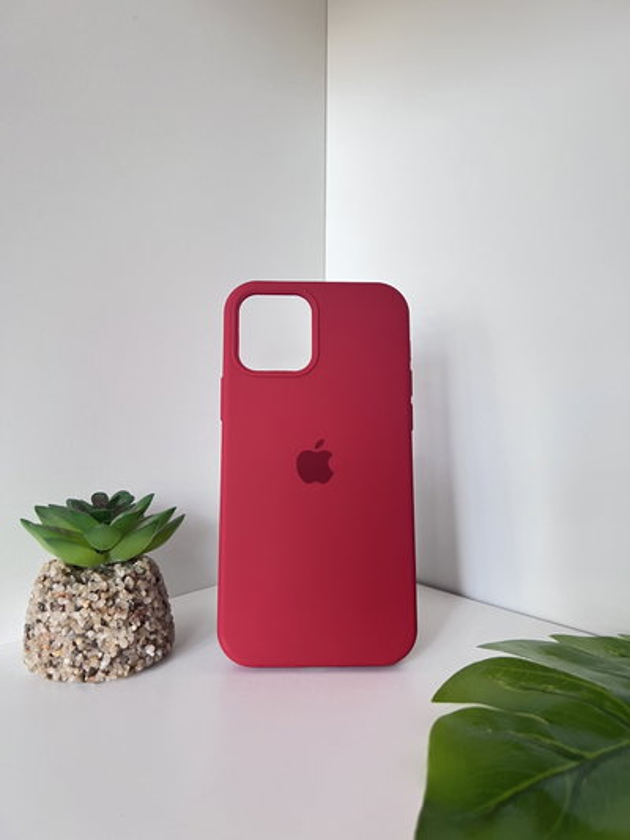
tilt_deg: -5.9
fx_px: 631
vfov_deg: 67.3
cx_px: 315
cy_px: 420
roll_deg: +1.0
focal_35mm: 26
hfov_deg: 53.1
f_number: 1.5
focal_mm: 5.7
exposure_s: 1/61
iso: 125
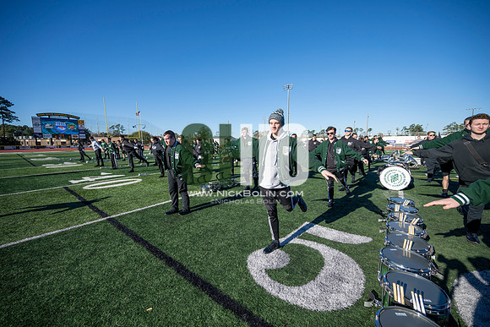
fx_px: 191
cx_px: 245
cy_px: 164
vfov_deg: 81.2
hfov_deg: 104.2
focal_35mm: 14
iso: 160
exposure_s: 1/2000
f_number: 4
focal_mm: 14
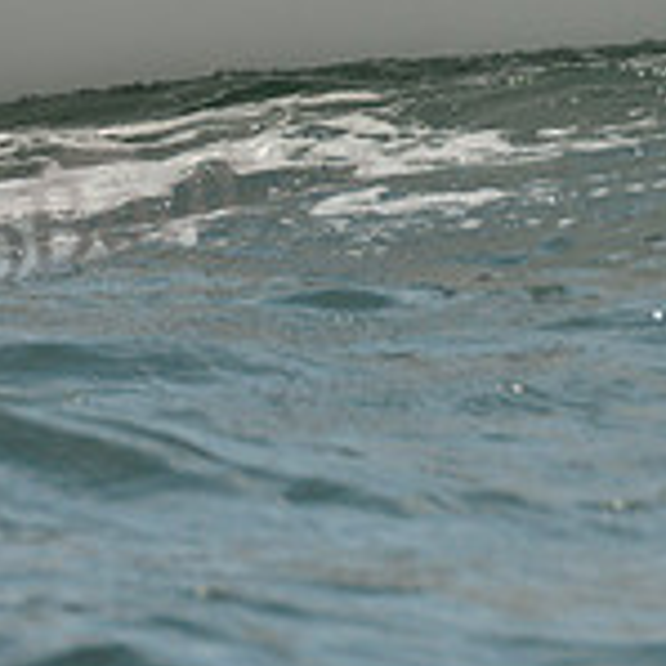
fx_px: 14410
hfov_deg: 2.6
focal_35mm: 662
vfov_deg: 2.6
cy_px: -514
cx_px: 606
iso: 280
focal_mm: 200
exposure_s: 1/1250
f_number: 9
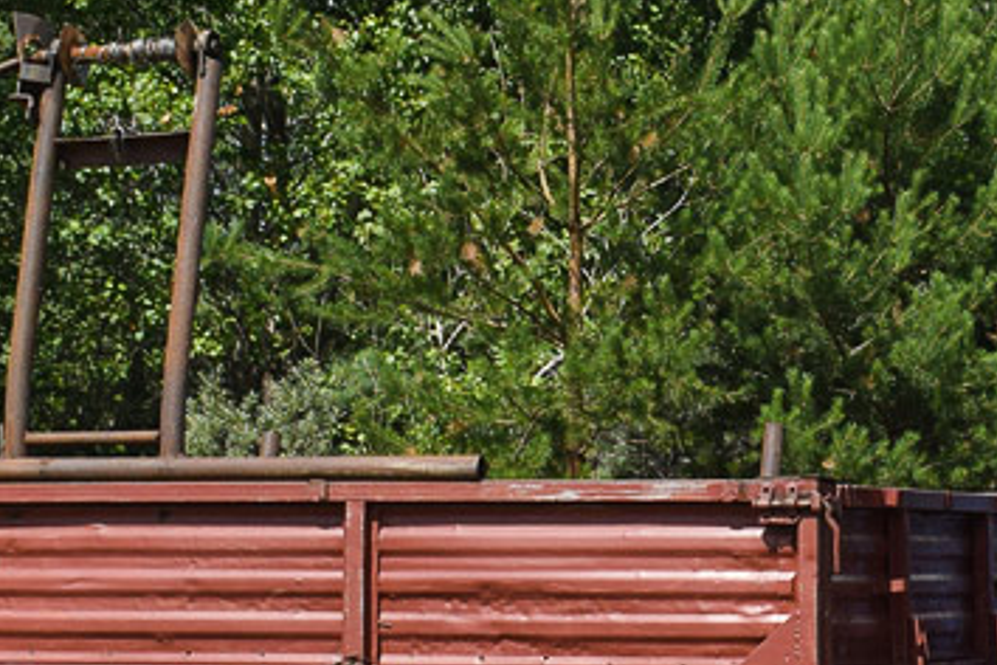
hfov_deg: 16.5
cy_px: 462
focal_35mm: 122
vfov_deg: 11.2
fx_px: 3378
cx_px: 941
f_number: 6.3
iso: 200
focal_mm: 24
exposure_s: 1/1000
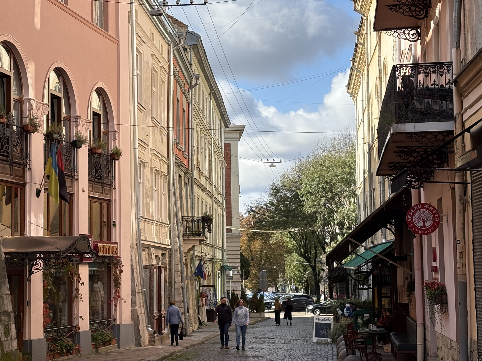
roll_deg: +0.7
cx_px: 160
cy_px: 162
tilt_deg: +6.6
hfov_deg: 25.5
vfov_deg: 19.4
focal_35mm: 76
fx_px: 1058
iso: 32
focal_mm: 5.96
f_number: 1.6
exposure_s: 1/1667
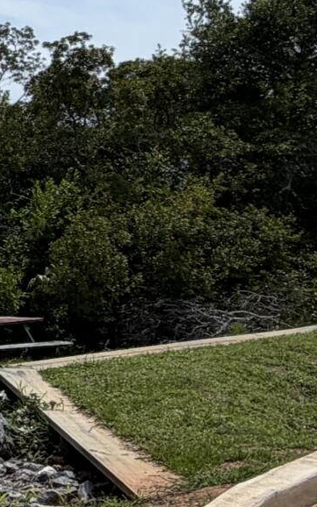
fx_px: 1065
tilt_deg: -1.8
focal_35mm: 77
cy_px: 191
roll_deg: +1.4
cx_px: -546
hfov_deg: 11.9
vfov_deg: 26.7
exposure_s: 1/1572
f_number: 2.2
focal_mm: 2.22
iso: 20
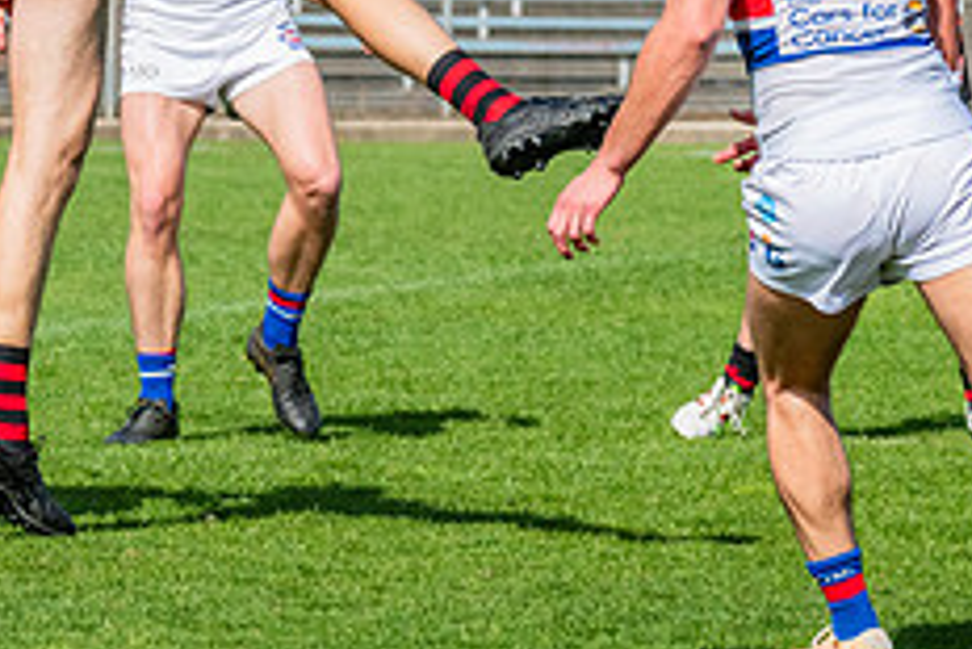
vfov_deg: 2.1
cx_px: 283
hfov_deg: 3.1
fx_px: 17776
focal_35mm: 658
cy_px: -309
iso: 800
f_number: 10
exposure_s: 1/1600
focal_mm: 210
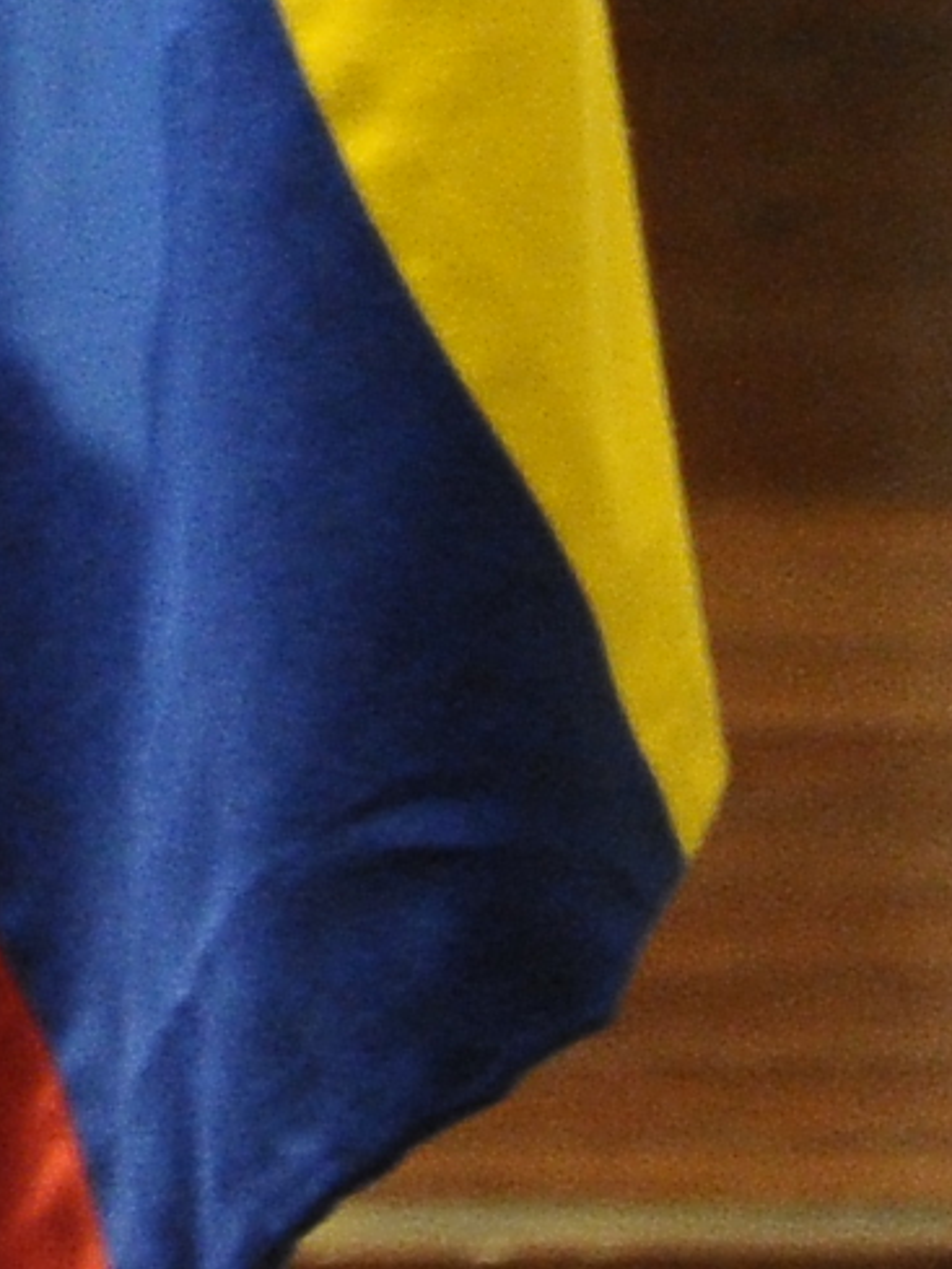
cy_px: -1949
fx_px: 61320
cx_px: -3935
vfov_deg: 1.2
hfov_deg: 0.9
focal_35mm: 1673
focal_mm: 200
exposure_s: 1/160
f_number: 2.8
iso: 3200
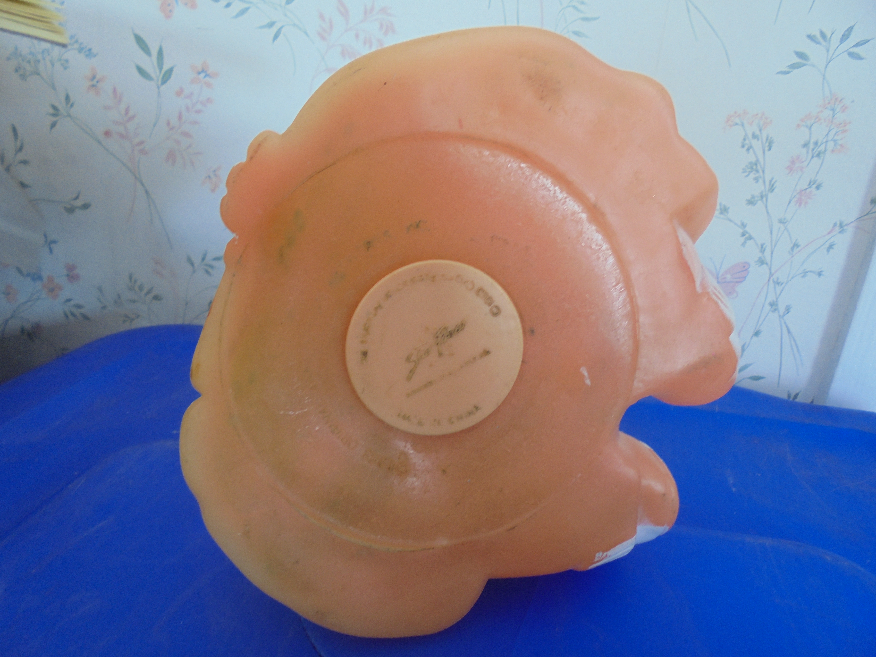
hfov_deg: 67.3
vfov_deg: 53.1
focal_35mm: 26
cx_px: 438
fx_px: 658
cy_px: 328
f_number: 3.5
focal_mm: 4.6
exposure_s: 1/30
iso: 100
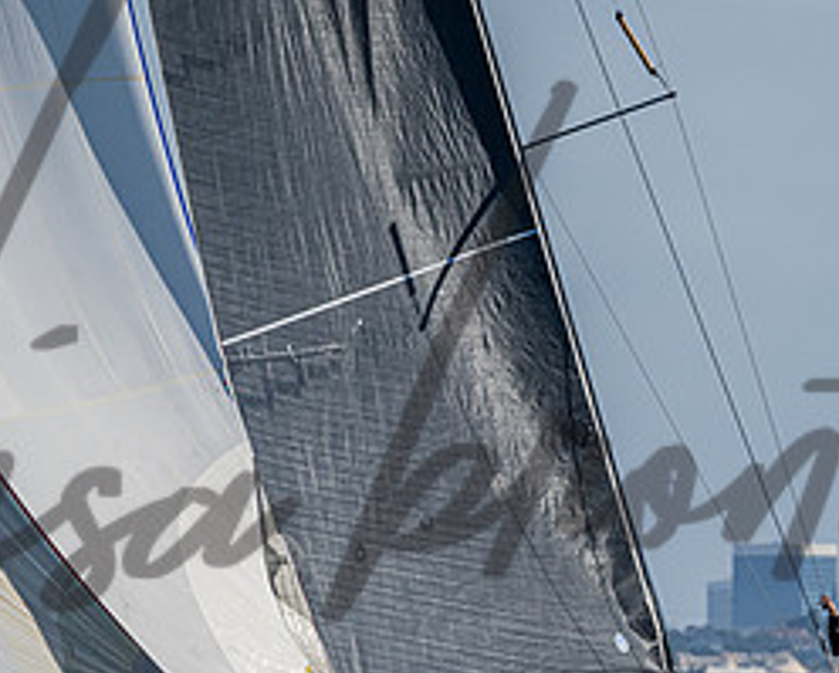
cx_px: 706
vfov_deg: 2.3
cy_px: 539
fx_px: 16483
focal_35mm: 663
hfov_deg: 2.9
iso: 400
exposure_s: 1/6400
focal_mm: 260
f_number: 5
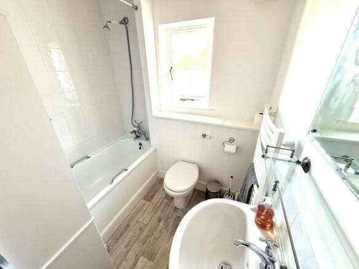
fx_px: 145
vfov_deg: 85.7
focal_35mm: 14
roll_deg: +0.9
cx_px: 180
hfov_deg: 102.1
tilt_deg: -24.9
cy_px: 134
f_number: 2.2
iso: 250
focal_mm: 2.22
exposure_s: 1/100
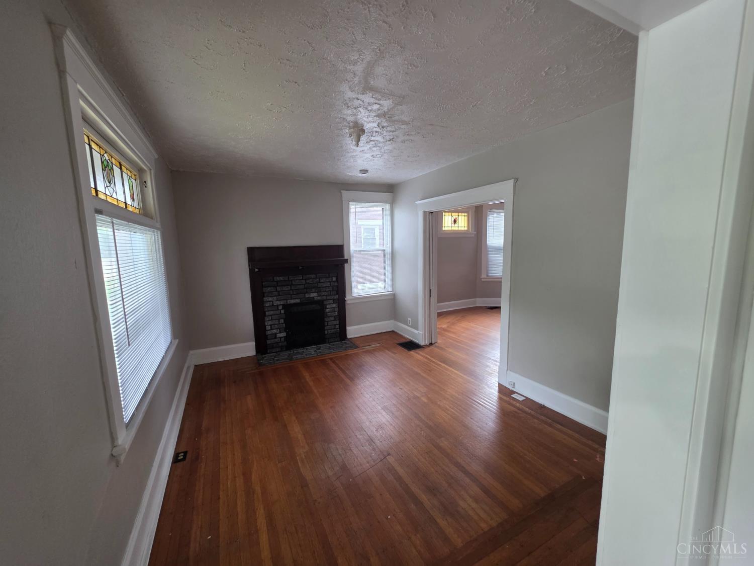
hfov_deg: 106.2
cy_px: 283
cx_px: 377
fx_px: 283
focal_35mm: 13
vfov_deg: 89.9
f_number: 1.9
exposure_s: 1/60
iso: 160
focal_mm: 2.2
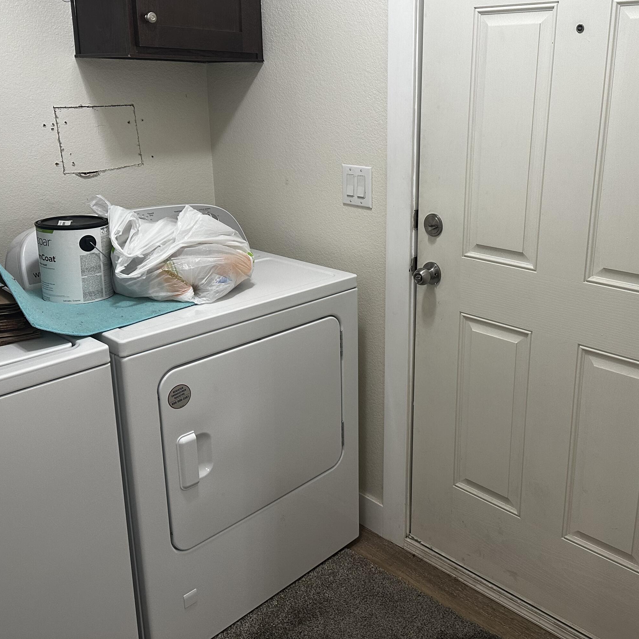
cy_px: 279
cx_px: 396
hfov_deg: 50.6
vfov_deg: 51.0
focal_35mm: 32
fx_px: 668
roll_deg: -1.2
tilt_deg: -15.2
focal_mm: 6.86
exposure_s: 1/120
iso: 200
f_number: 1.78
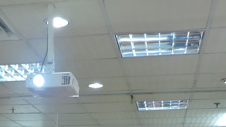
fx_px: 485
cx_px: 9
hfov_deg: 25.1
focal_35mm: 81
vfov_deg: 13.2
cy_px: 243
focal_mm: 4.3
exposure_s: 1/30
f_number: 3
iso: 320
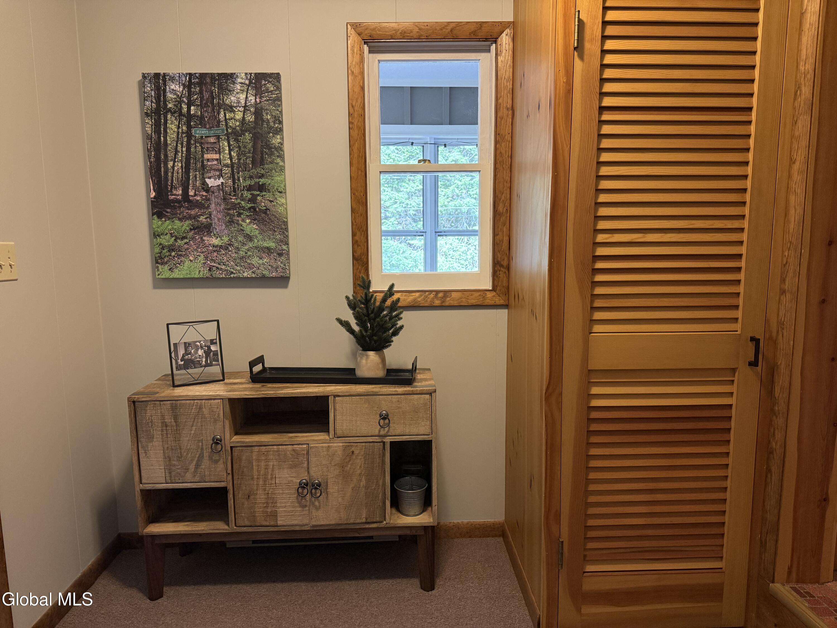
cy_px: 314
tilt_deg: -7.9
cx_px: 418
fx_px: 580
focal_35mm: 24
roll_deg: -0.5
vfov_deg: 56.8
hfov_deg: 71.6
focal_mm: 6.76
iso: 320
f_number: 1.78
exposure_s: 1/120
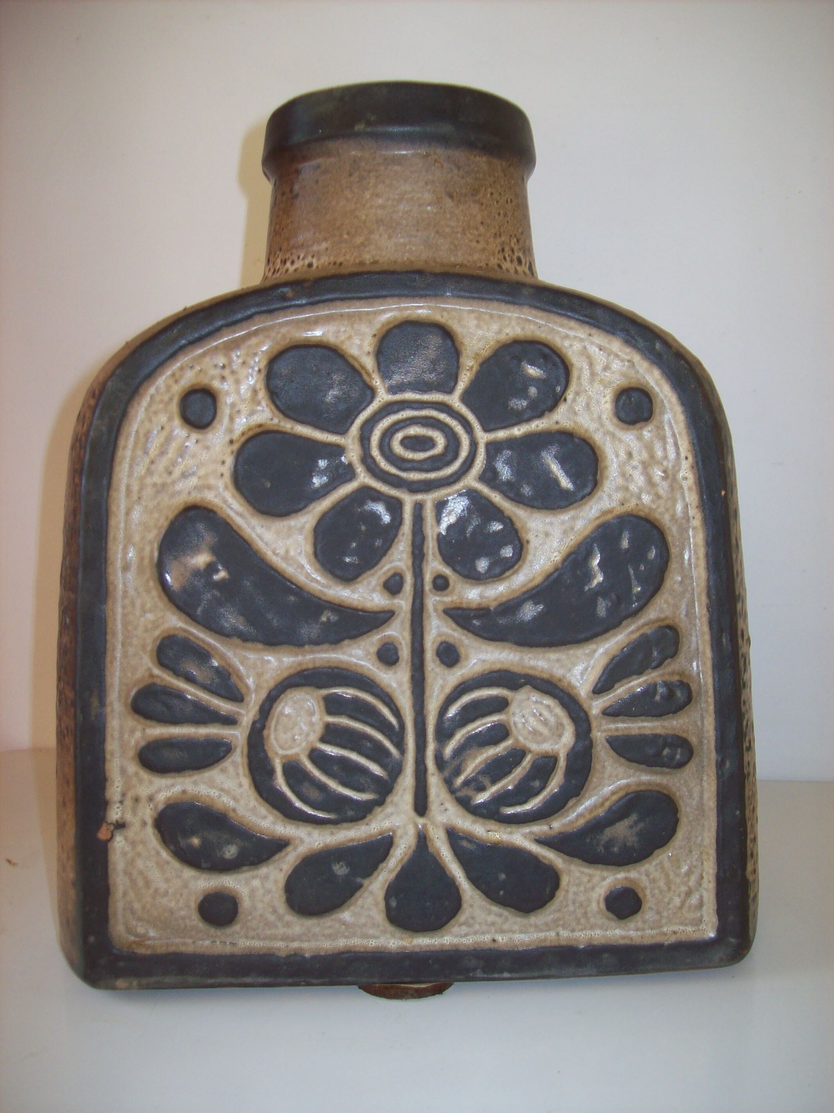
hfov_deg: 39.6
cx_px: 417
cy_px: 556
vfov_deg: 51.4
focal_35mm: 36
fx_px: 1157
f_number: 2.7
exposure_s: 1/64
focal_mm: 6
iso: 80
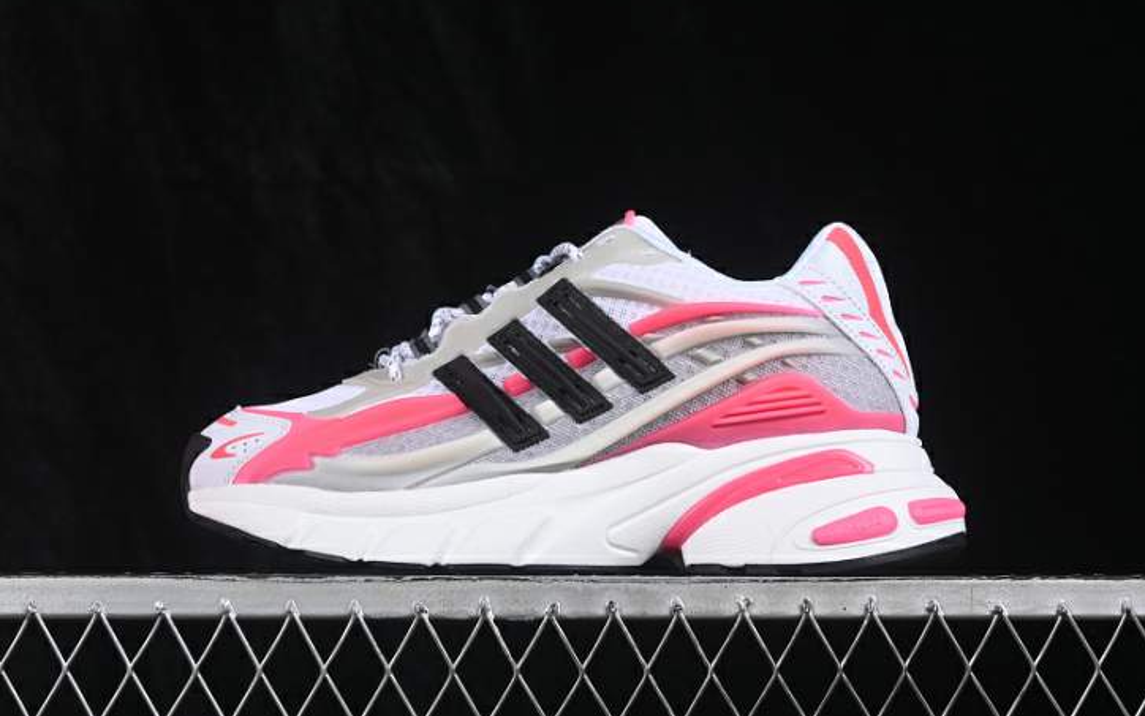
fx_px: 2404
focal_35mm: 77
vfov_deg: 17.0
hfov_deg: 26.8
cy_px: 340
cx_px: 576
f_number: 8
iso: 160
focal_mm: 50
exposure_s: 1/80
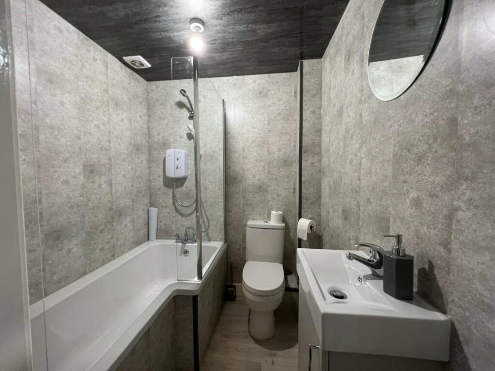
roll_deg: -0.1
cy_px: 186
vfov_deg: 89.9
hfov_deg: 106.2
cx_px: 248
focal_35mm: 13
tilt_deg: -3.2
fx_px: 186
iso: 200
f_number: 1.8
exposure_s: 1/50
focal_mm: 1.57
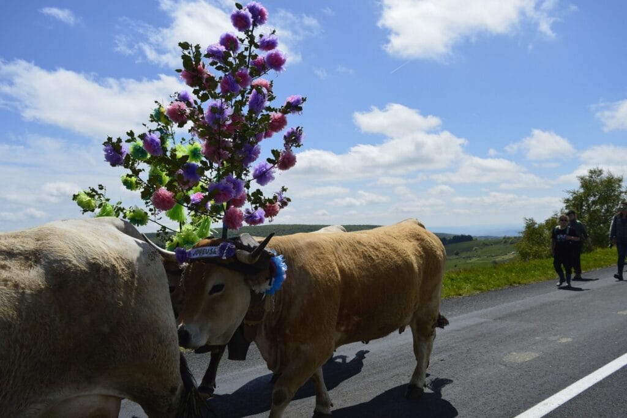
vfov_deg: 47.9
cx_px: 314
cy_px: 209
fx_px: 470
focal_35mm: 27
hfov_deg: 67.4
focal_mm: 18
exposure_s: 1/800
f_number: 6.3
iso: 100
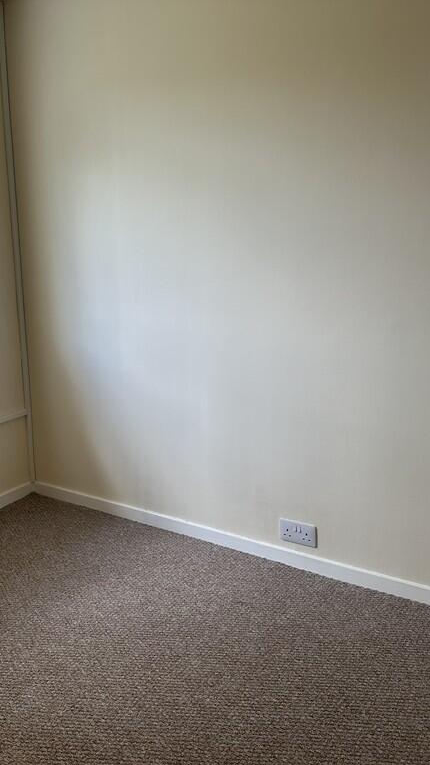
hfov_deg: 33.3
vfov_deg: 56.6
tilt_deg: -12.0
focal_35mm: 35
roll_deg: +1.4
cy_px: 383
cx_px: 128
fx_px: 710
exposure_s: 1/121
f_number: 1.78
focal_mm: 6.86
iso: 80
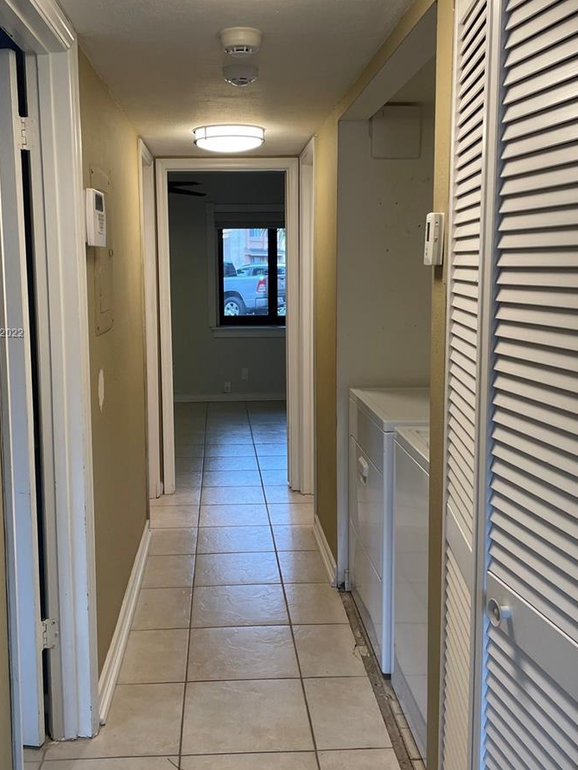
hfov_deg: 40.7
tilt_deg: -5.7
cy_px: 334
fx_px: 779
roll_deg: +2.8
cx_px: 254
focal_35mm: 35
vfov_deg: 52.4
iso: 100
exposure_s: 1/120
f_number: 1.6
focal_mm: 4.2
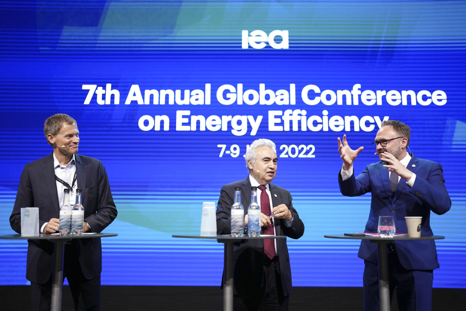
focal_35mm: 35
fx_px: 453
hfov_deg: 54.4
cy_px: 156
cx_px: 233
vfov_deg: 37.9
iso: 1600
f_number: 1.4
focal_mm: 35
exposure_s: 1/1600
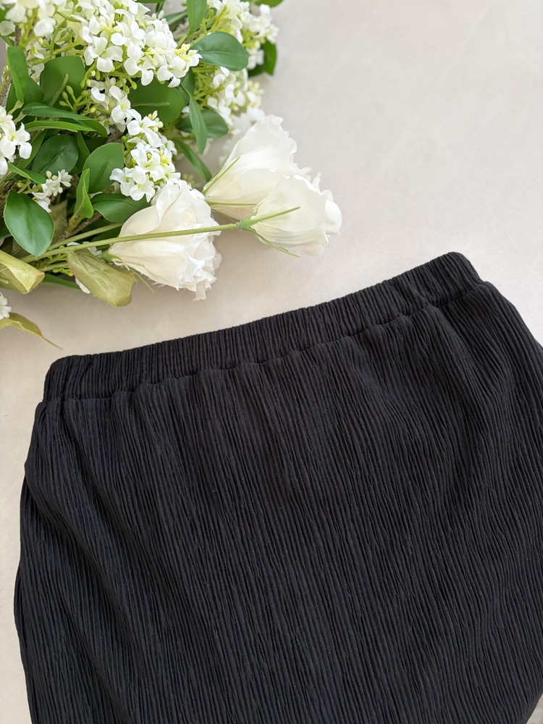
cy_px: 362
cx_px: 272
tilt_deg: -74.7
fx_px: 544
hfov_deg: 53.1
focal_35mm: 26
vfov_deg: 67.3
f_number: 1.6
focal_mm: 5.96
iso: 320
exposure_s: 1/60
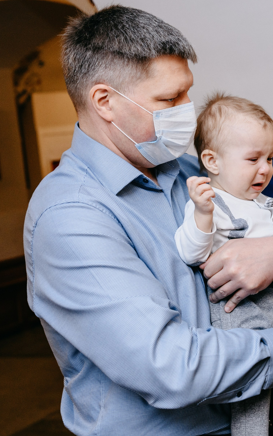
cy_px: 190
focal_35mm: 76
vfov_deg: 27.1
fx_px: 905
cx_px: 260
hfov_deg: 16.9
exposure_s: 1/160
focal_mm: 40
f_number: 3.5
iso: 640
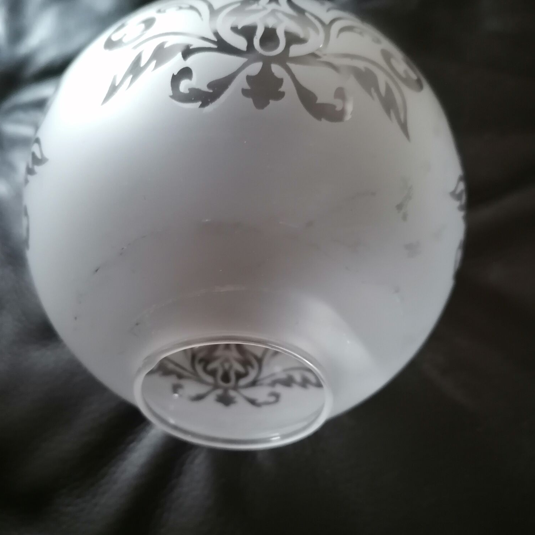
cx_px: 268
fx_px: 560
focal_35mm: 32
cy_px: 289
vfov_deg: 51.1
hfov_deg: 51.1
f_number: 1.8
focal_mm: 4.75
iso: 500
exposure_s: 1/20
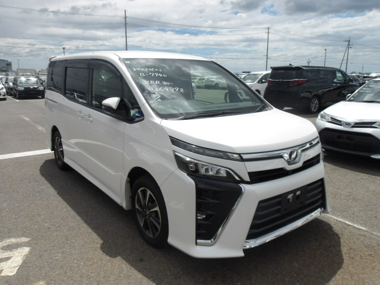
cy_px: 142
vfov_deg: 51.4
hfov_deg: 65.3
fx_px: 296
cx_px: 190
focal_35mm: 27
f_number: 10.4
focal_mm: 4.9
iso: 100
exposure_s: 1/193
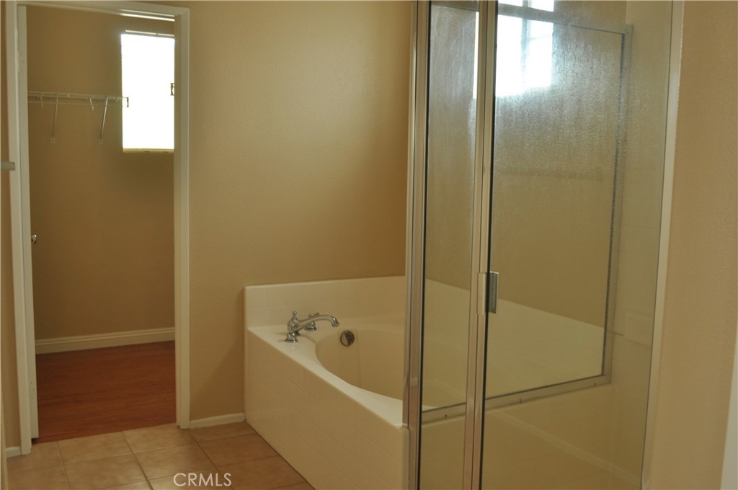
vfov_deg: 39.9
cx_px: 369
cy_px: 245
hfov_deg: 57.3
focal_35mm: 33
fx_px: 676
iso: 200
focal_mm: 22
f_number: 8
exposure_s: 1/6
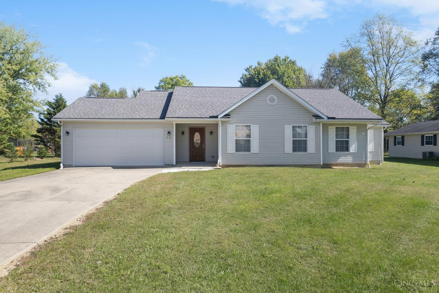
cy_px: 146
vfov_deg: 57.2
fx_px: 268
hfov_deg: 78.6
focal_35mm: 22
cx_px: 220
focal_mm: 8.38
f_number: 2.8
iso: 100
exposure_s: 1/1250
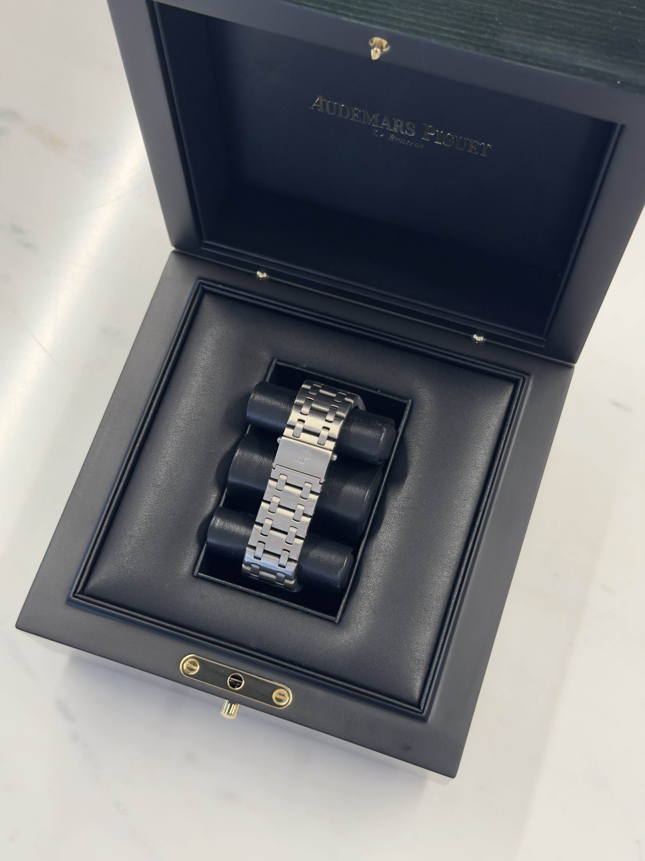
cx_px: 322
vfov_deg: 39.7
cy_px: 430
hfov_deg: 30.3
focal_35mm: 48
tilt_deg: -71.0
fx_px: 1193
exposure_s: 1/100
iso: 320
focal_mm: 6.76
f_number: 1.78
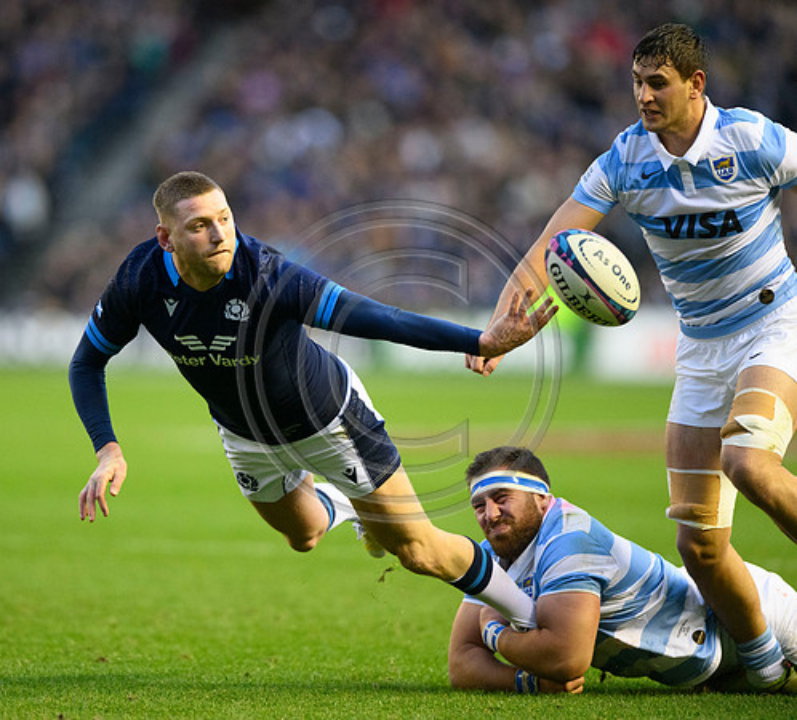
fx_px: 12138
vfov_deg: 3.4
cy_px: 356
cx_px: 251
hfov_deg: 3.8
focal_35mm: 489
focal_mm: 400
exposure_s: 1/1250
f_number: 3.5
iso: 5000
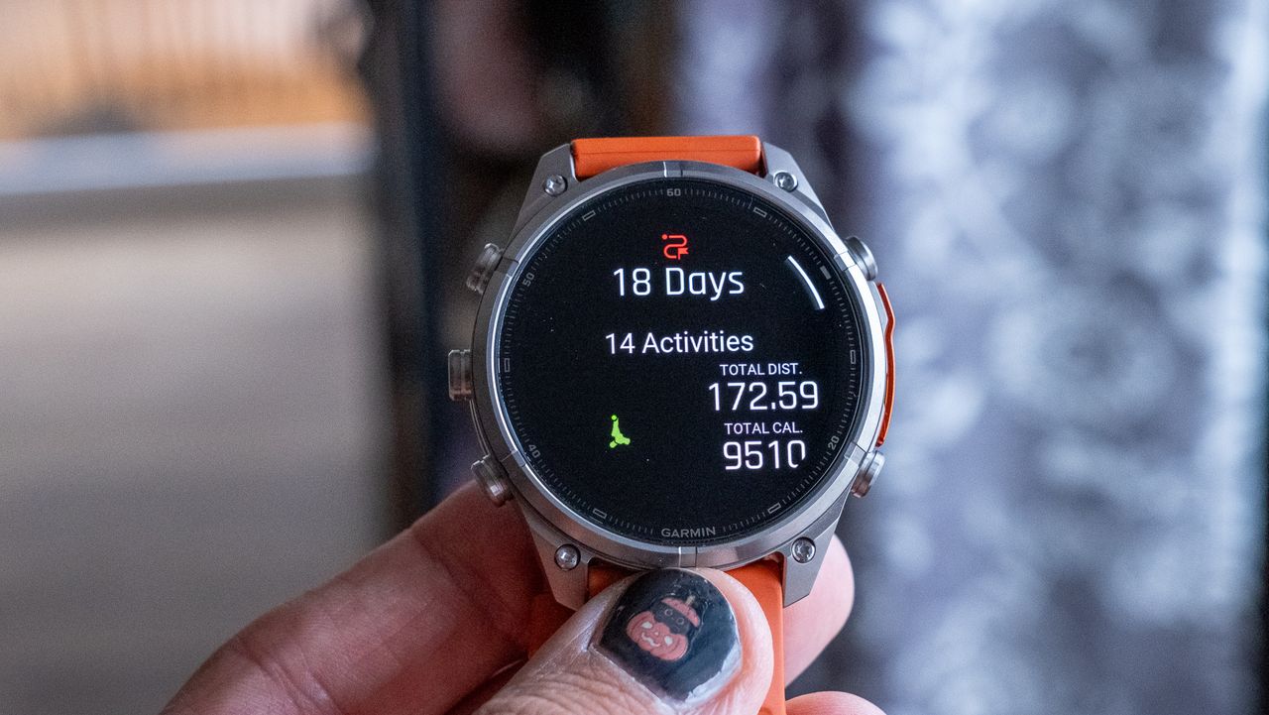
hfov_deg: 27.0
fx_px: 2644
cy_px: 358
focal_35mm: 79
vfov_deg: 15.4
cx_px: 634
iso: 8000
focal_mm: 50
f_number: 7.1
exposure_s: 1/150
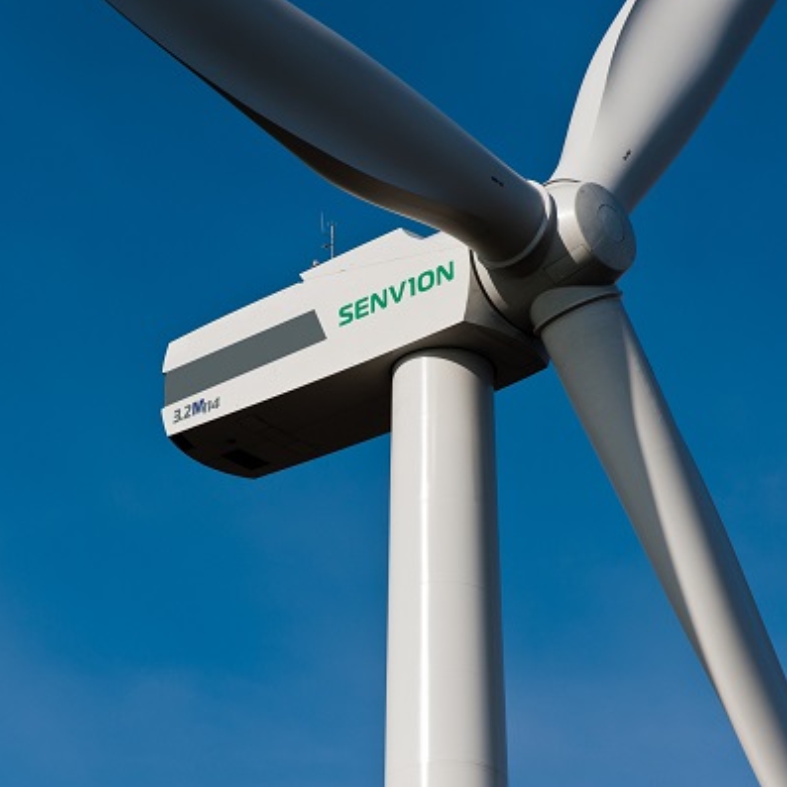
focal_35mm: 257
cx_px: 387
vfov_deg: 6.8
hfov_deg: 6.8
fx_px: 6611
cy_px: 394
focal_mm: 200
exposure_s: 1/750
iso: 200
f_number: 13
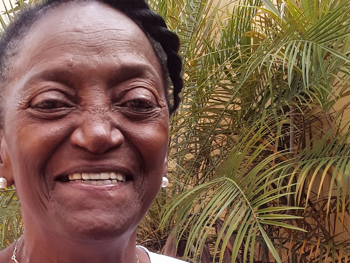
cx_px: 84
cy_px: 231
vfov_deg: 20.4
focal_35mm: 71
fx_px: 718
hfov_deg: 27.0
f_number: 2.2
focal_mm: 3.3
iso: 40
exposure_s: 1/161
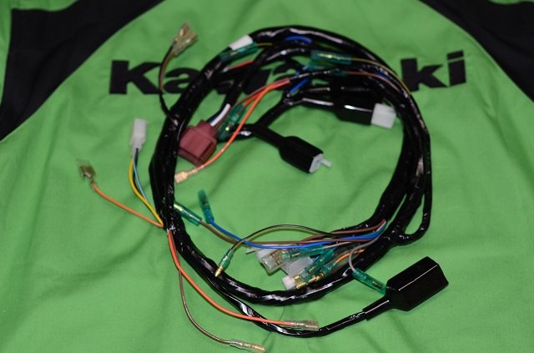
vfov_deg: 18.1
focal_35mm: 75
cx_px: 267
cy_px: 176
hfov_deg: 27.1
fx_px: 1109
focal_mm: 50
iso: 100
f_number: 2.8
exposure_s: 1/60
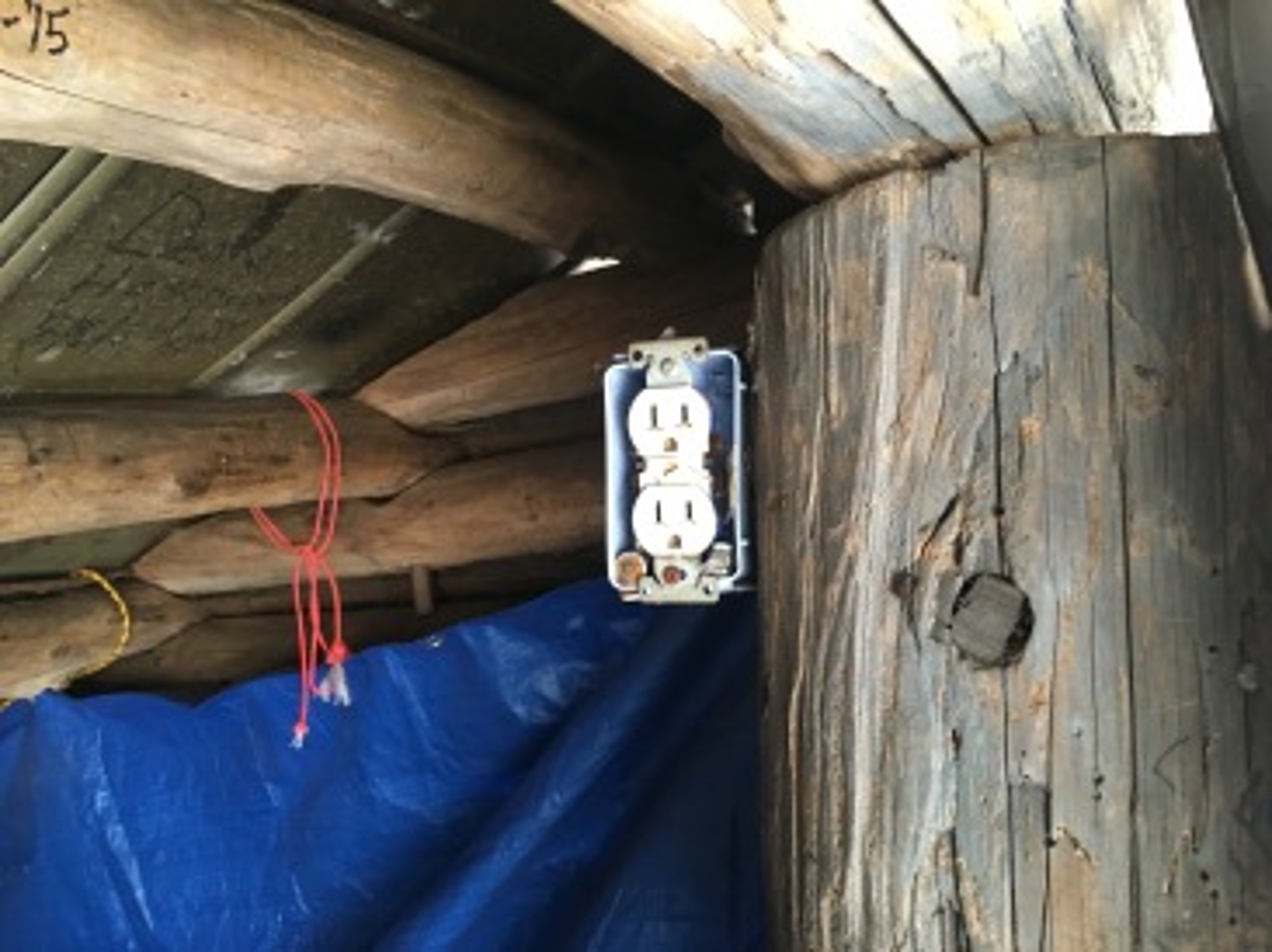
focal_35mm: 29
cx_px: 636
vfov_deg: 48.2
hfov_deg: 61.7
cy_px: 476
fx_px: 1065
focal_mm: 4.15
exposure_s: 1/30
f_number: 2.2
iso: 200
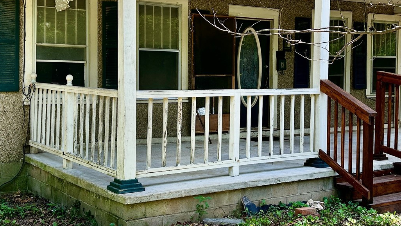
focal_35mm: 53
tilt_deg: -1.8
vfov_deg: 22.6
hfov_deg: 39.1
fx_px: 564
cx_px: 221
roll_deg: -1.0
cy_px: 84
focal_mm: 5.7
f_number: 1.5
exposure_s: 1/401
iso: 50
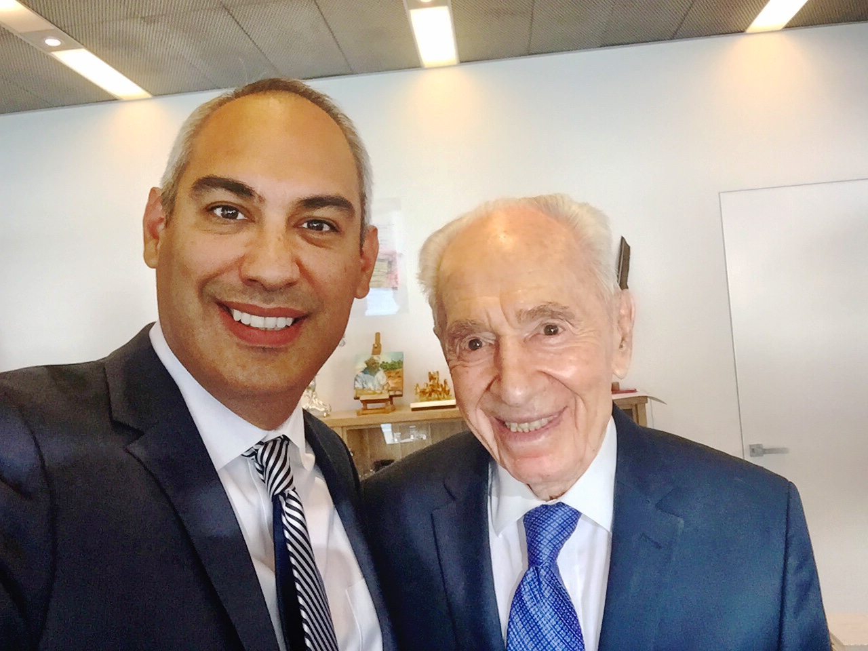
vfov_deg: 45.4
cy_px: 326
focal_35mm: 31
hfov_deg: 58.4
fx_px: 777
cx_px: 434
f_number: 2.2
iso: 50
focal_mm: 2.65
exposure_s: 1/100
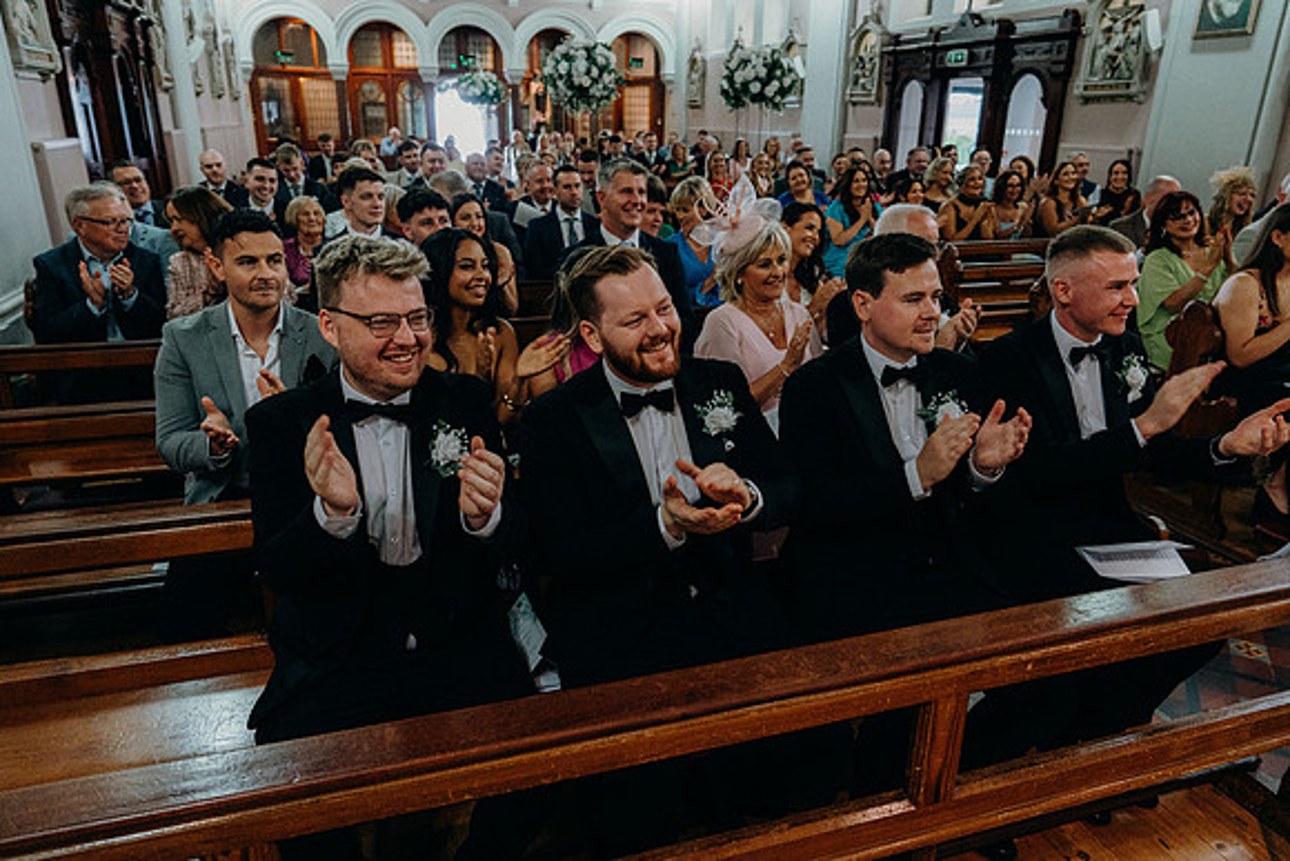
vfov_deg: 53.2
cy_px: 430
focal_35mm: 24
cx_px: 645
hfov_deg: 73.7
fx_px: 860
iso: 5000
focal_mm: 24
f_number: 3.5
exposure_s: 1/160
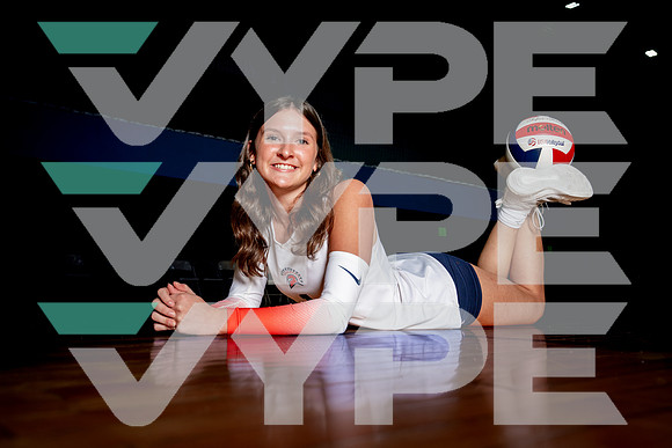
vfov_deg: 39.2
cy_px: 224
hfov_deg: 56.2
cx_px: 336
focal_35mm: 34
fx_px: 630
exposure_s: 1/200
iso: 250
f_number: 5.6
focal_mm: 32
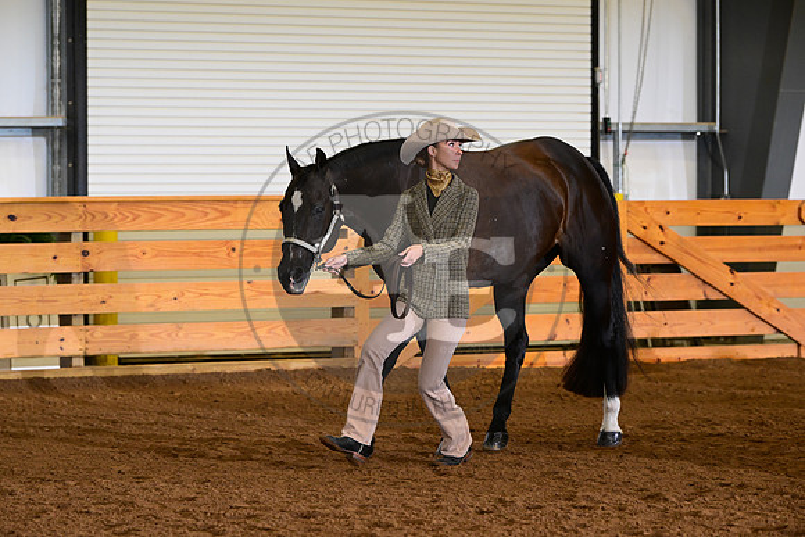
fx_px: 4473
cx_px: 402
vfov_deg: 6.9
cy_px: 268
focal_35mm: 200
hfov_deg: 10.3
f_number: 5.6
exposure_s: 1/200
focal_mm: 200
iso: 2500
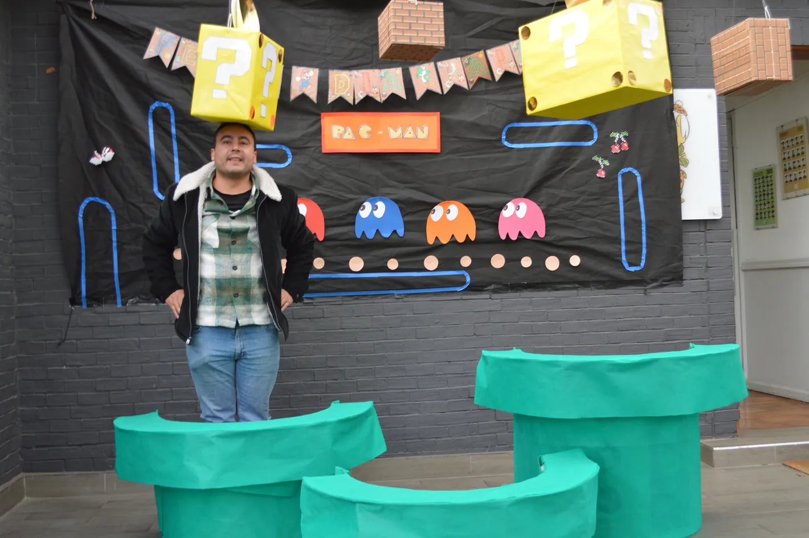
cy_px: 269
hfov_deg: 49.6
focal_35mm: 39
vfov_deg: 34.1
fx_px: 876
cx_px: 404
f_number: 4.2
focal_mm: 26
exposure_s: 1/60
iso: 400
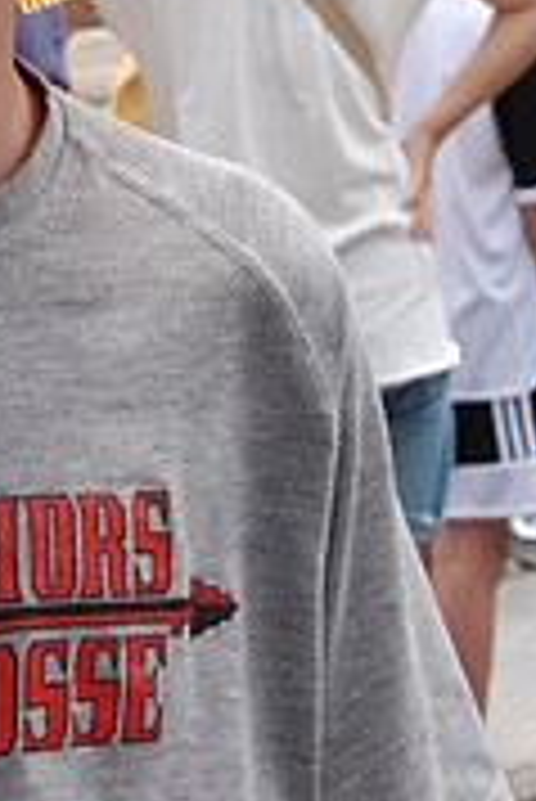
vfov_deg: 13.2
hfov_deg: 9.0
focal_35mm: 152
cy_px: -126
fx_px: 3388
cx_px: -34
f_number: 11
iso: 1000
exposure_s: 1/500
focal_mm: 40
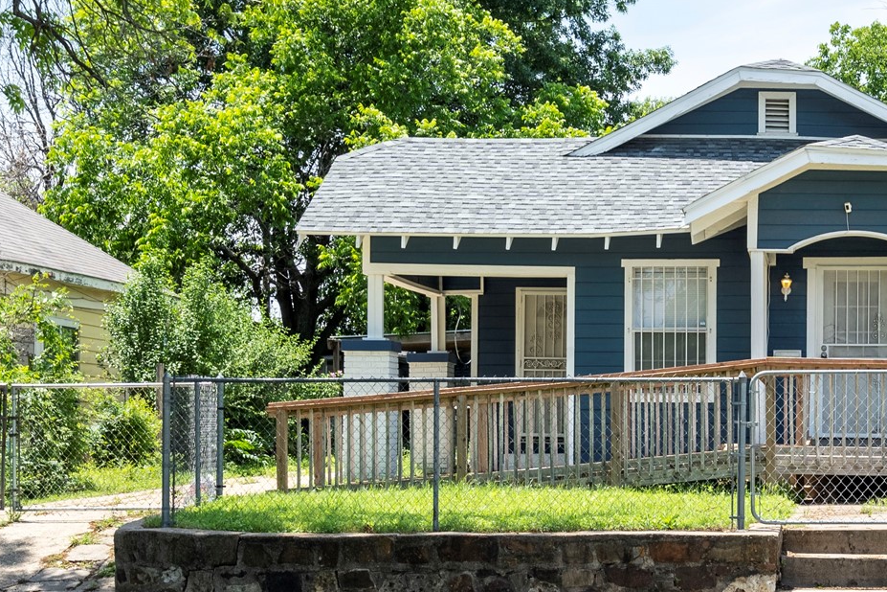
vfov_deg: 16.6
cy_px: 381
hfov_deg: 24.3
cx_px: 734
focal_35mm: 82
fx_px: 2020
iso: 100
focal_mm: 35
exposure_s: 1/2000
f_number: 8
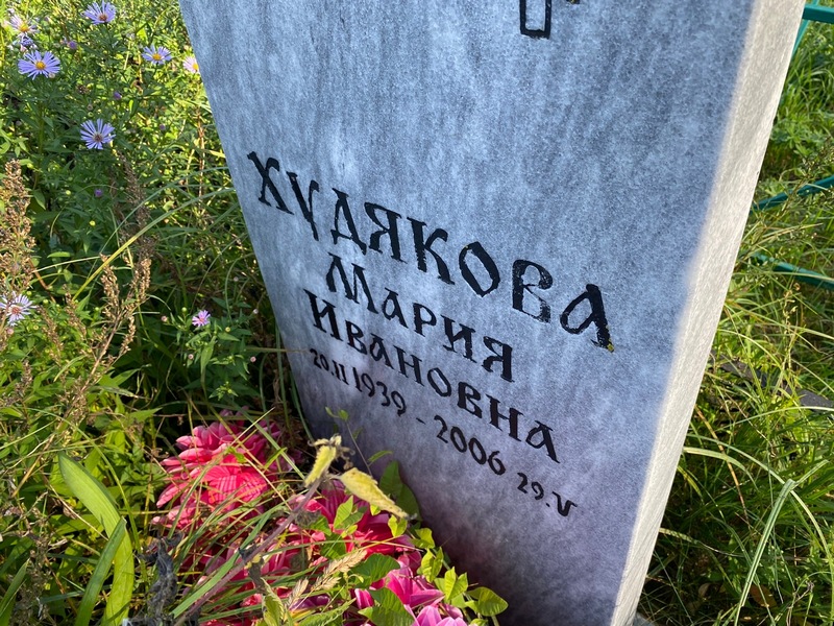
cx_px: 417
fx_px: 626
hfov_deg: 67.3
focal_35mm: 26
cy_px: 313
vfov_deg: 53.1
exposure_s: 1/183
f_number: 1.8
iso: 32
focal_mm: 4.25
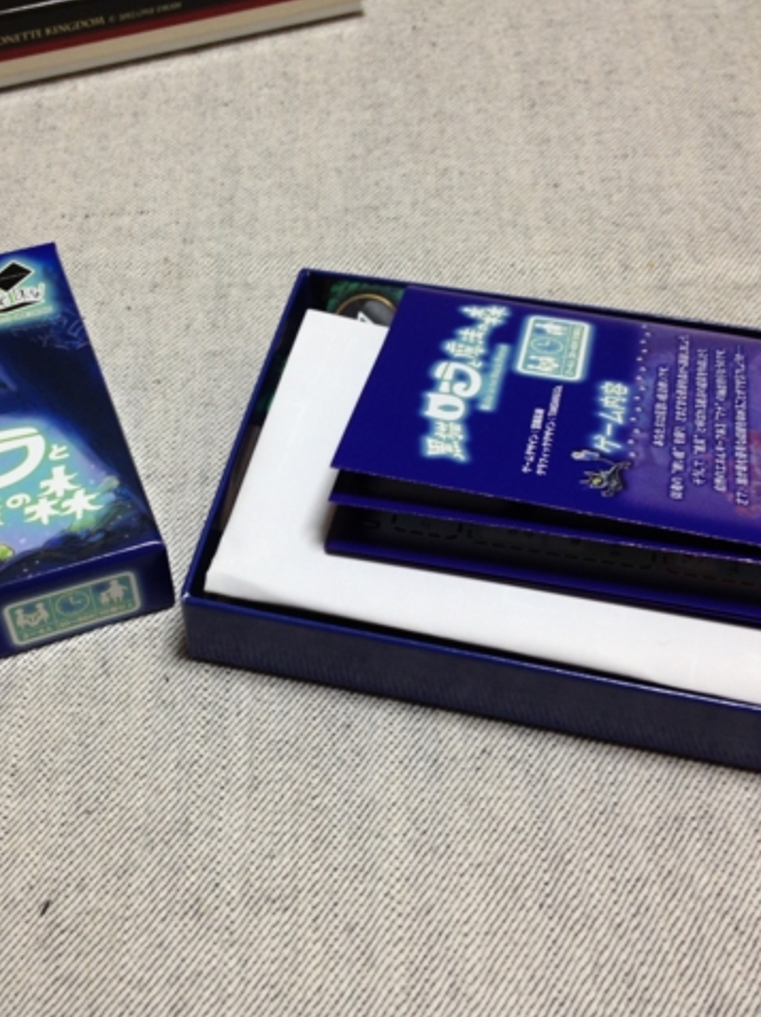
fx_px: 1380
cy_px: 510
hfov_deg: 30.7
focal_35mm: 47
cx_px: 296
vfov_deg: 40.5
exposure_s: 1/20
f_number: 2.4
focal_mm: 4.28
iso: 64
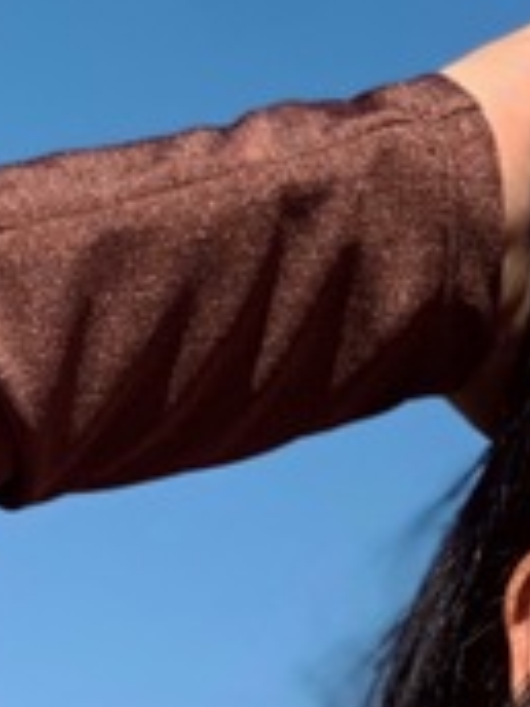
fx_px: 3144
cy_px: 2006
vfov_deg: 10.1
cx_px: 518
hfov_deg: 9.6
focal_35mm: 154
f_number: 1.8
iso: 25
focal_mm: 4.25
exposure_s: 1/2481
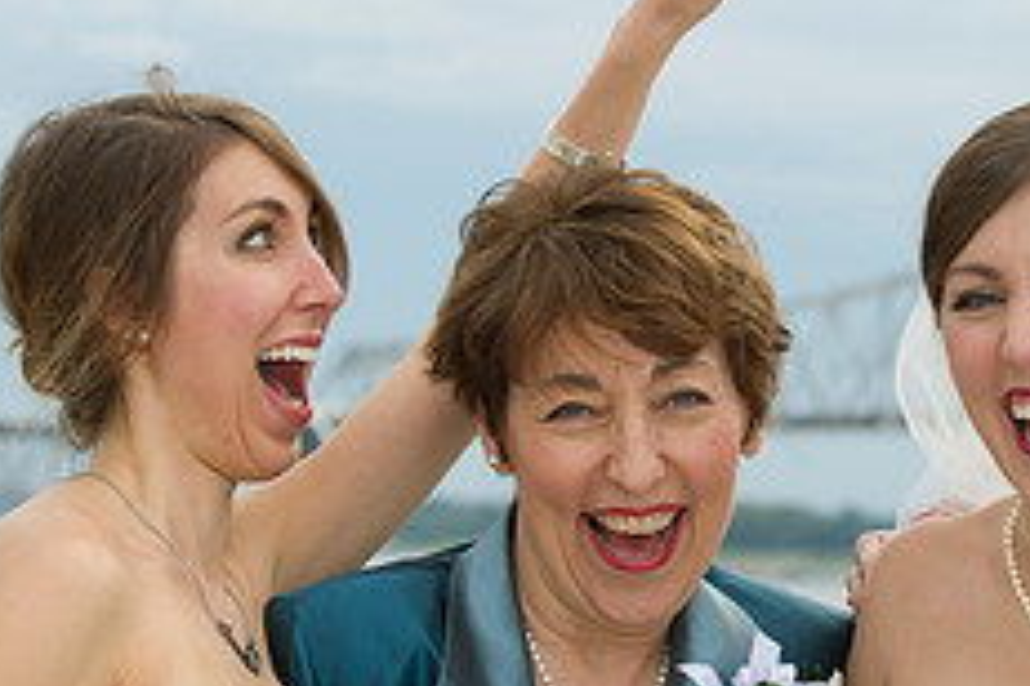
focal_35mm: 176
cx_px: 758
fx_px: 5035
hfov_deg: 11.7
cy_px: 312
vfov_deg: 7.8
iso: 200
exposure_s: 1/200
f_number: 4.5
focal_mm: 70
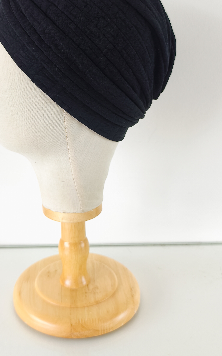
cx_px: 70
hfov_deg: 30.3
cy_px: 142
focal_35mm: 42
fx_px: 407
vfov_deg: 46.9
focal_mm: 6.14
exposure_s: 1/80
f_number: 1.65
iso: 50
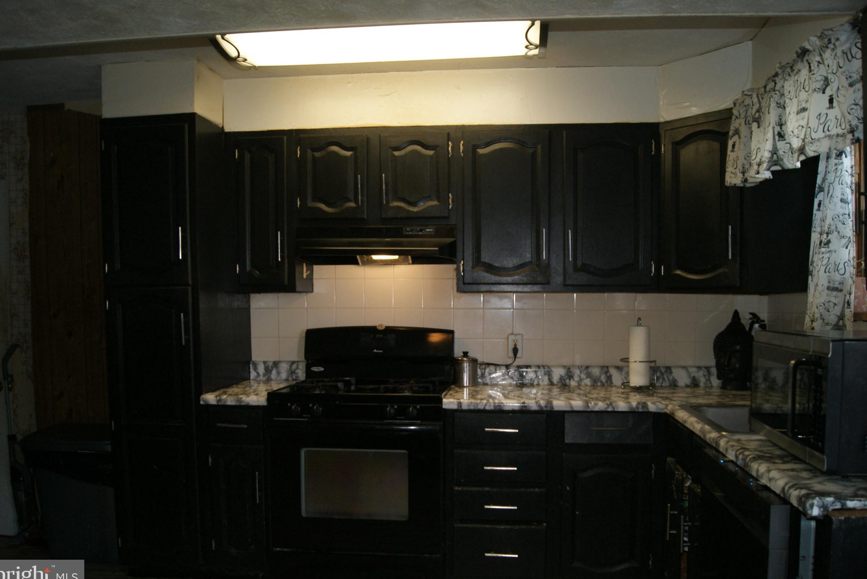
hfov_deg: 65.4
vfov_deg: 46.5
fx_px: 675
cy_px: 291
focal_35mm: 28
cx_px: 436
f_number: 5.6
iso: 400
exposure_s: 1/60
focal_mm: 18
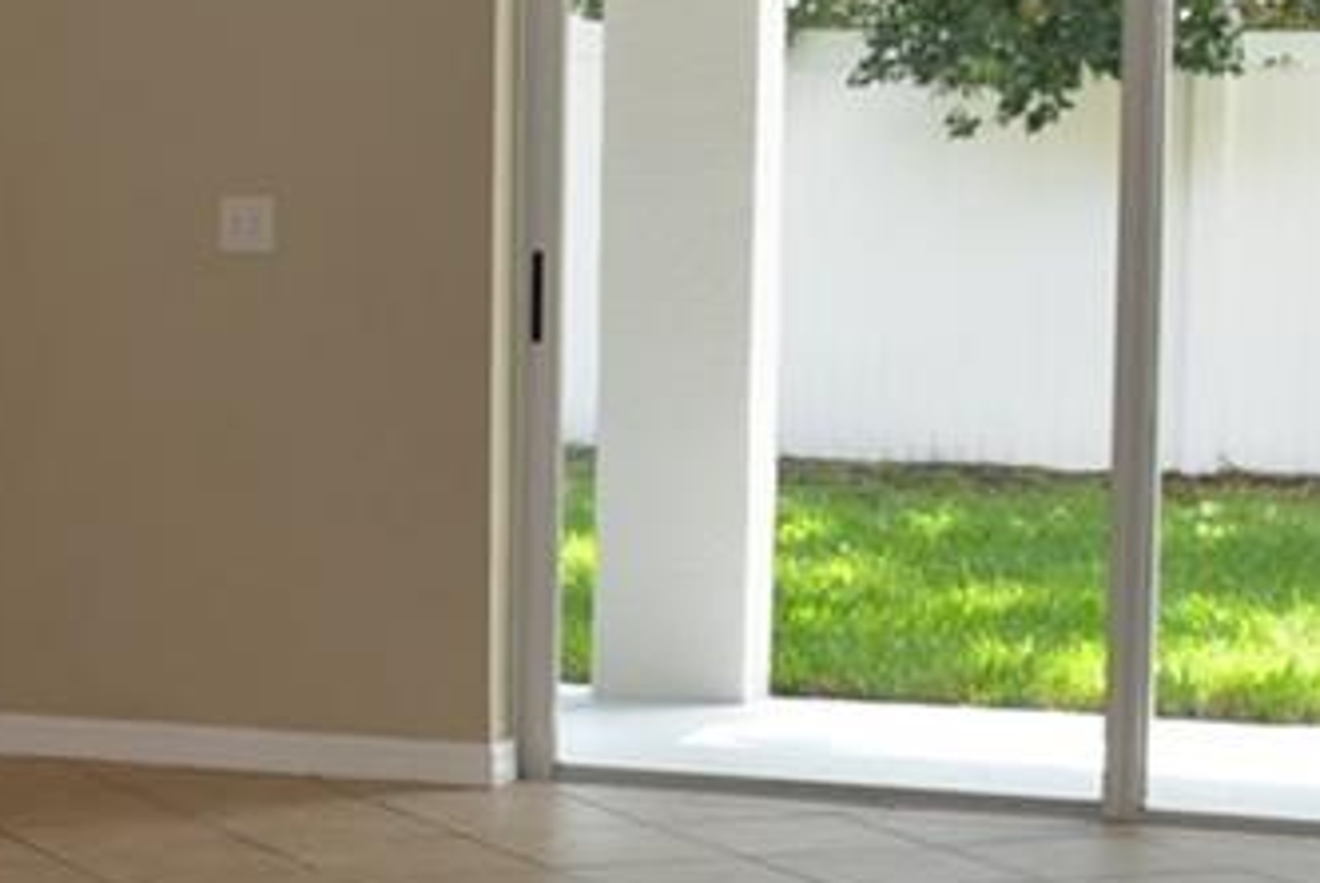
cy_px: 615
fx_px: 4771
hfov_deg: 15.5
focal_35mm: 130
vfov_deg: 10.6
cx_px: 68
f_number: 5
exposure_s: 1/100
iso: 200
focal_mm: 18
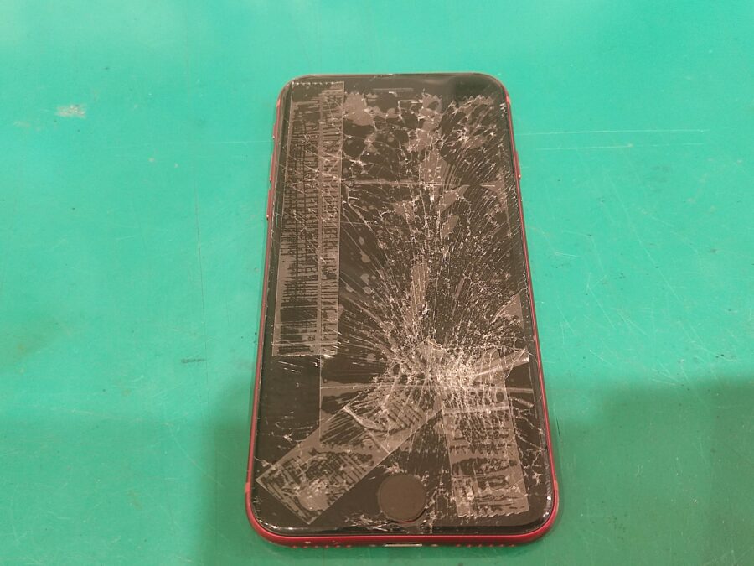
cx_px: 377
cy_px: 283
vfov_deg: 37.7
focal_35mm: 38
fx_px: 828
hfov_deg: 49.0
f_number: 1.79
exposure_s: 1/40
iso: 467
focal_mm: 4.71
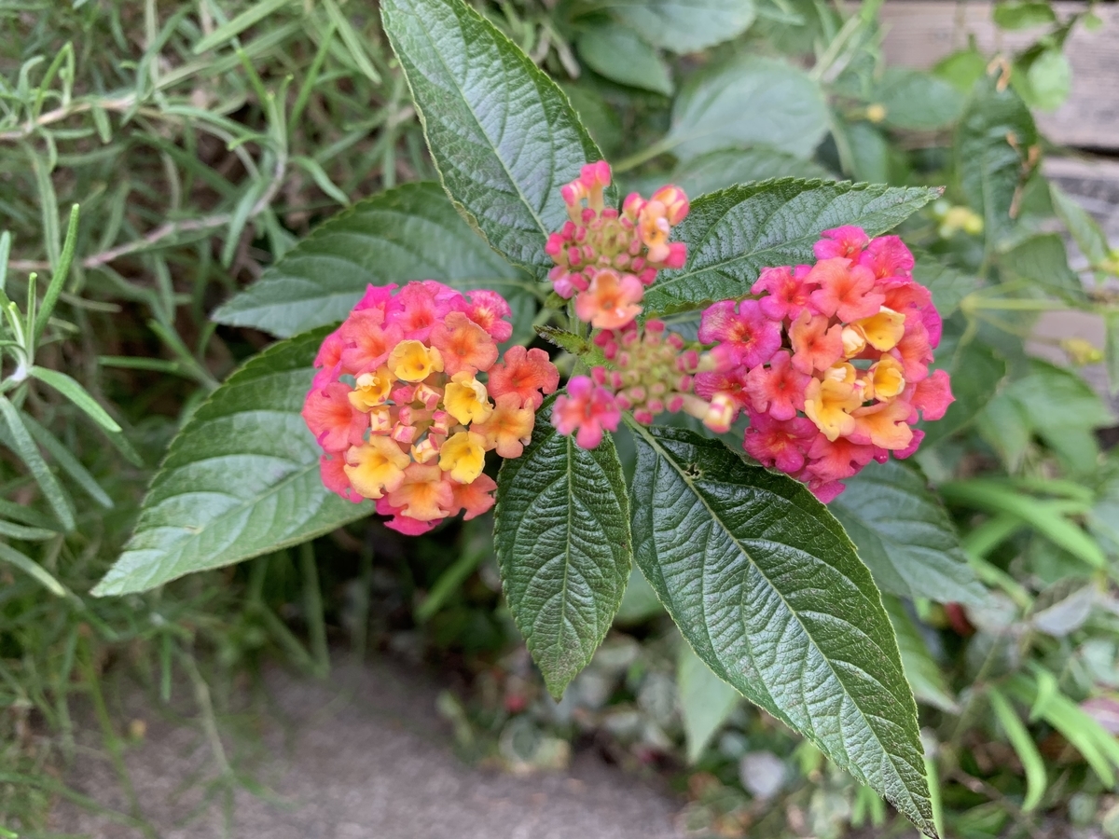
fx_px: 840
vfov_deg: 53.1
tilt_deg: -25.1
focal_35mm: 26
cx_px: 560
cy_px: 420
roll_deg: -0.3
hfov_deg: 67.3
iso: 32
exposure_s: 1/121
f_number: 1.8
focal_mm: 4.25
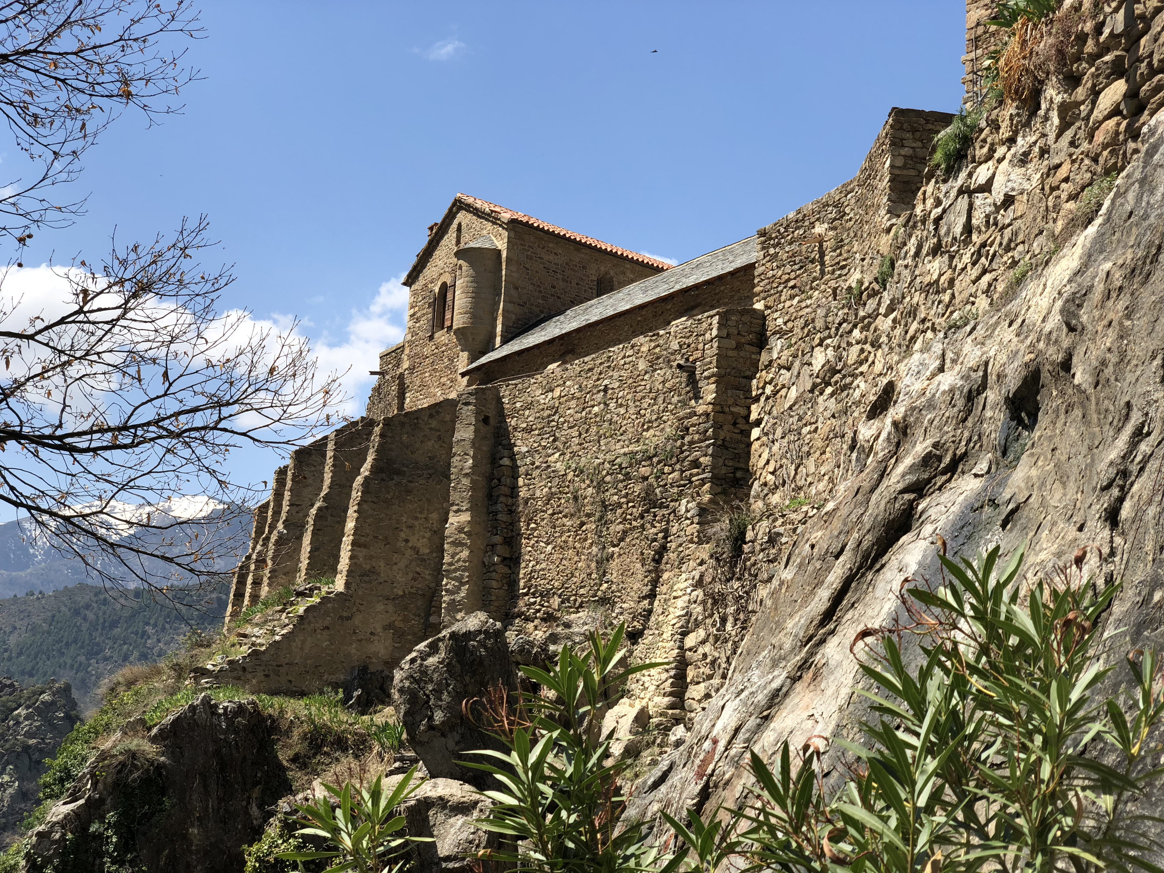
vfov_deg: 28.0
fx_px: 1749
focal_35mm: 52
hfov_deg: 36.8
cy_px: 436
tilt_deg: +12.5
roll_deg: -2.5
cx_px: 582
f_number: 2.4
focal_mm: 6
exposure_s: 1/979
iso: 16
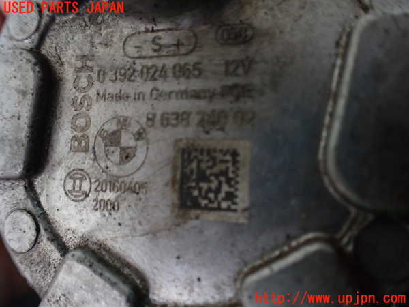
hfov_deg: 60.0
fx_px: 354
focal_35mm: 30
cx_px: 204
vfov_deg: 46.8
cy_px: 154
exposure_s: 1/125
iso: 500
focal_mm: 5.4
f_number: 2.3
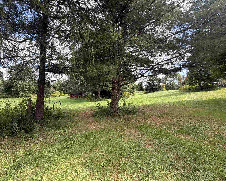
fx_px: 100
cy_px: 93
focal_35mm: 15
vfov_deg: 84.0
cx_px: 102
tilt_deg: +1.2
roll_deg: -3.6
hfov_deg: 96.5
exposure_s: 1/169
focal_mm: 2.22
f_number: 2.2
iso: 40
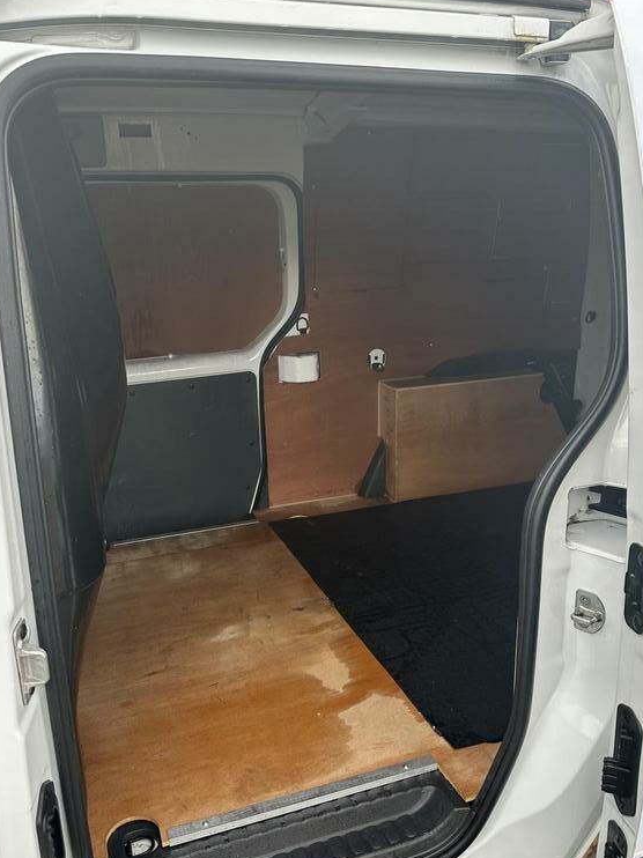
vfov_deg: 61.4
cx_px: 320
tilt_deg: -19.1
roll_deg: +0.1
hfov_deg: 48.2
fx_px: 719
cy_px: 486
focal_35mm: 29
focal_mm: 6.86
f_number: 1.78
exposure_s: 1/211
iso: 64
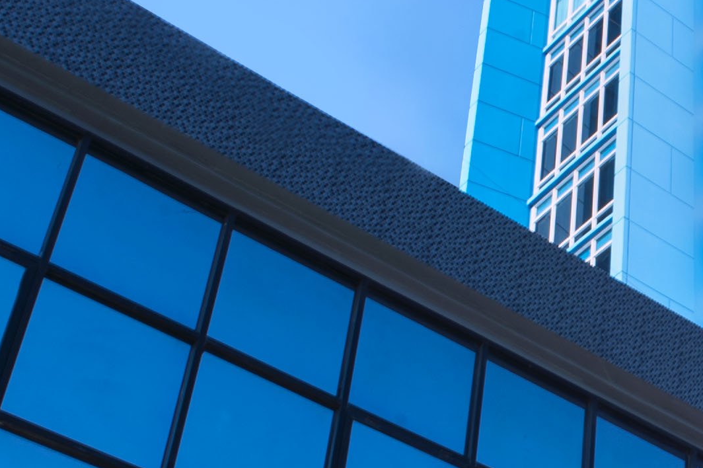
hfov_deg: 23.5
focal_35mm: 80
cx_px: 813
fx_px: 1561
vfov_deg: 16.9
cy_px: 379
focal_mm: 20
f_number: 20
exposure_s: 1/80
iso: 100
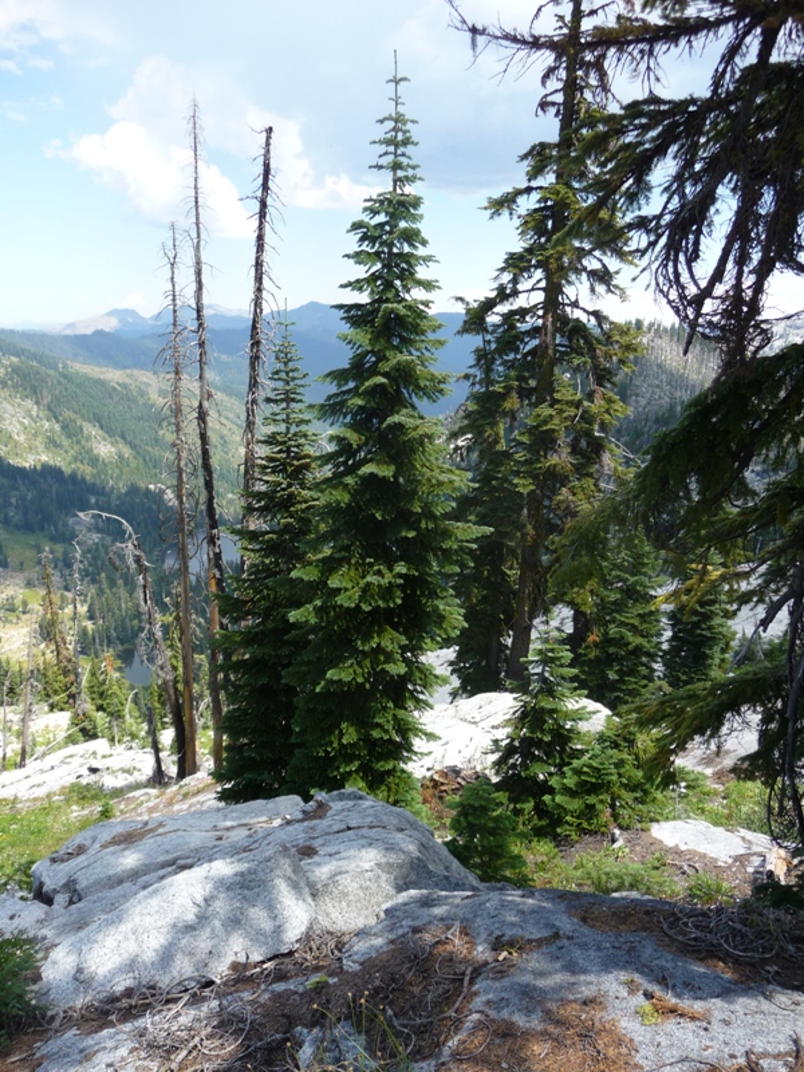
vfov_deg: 63.4
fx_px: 867
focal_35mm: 28
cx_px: 402
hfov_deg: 49.7
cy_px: 536
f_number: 3.3
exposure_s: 1/400
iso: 100
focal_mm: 4.7
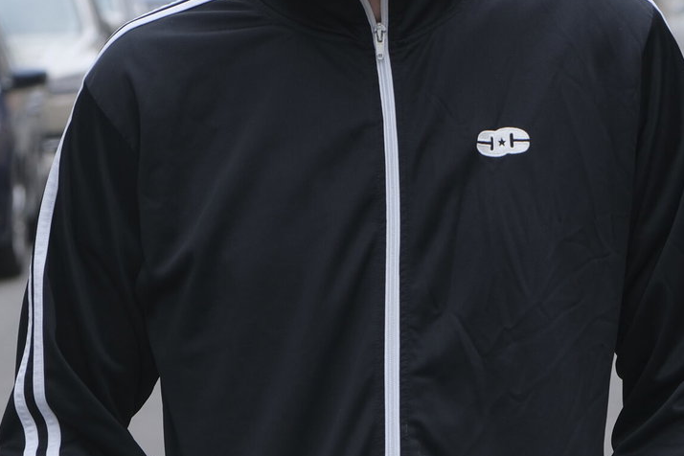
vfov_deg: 7.3
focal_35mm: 186
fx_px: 3534
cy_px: -46
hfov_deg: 11.0
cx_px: 579
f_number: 4
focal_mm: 55
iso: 320
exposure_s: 1/550
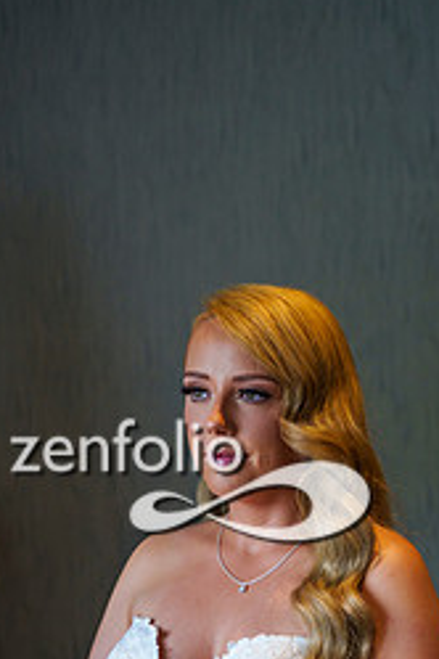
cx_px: 190
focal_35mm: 92
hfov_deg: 14.9
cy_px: 516
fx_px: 1683
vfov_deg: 21.9
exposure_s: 1/640
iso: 800
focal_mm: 51
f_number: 2.8
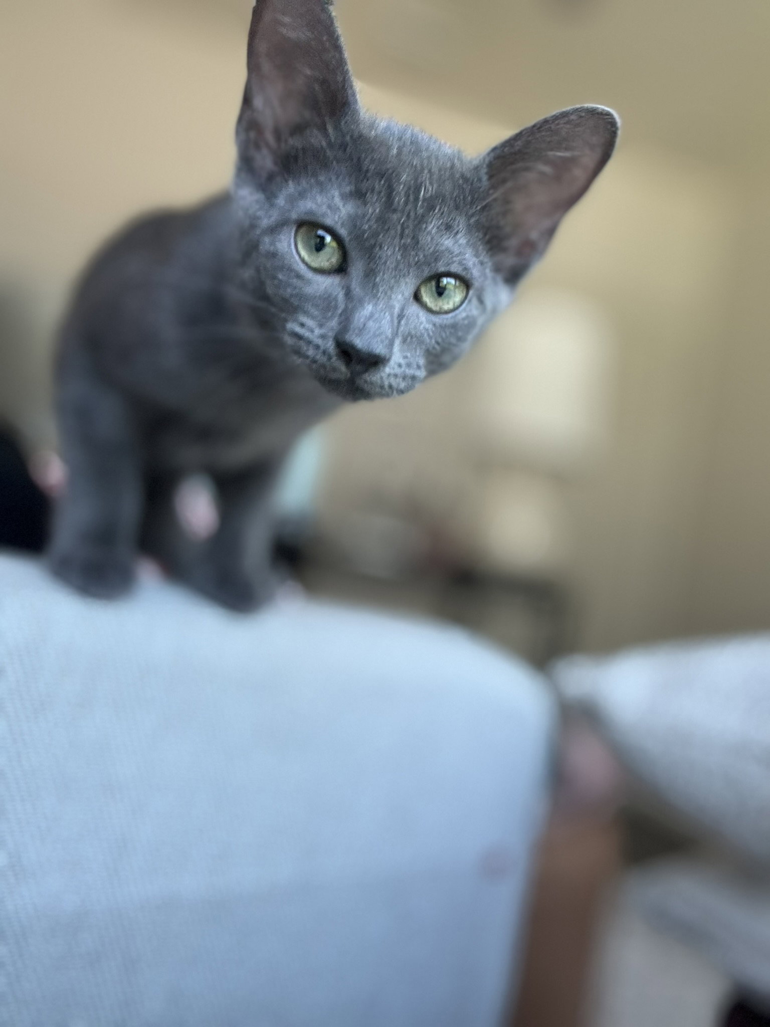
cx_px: 385
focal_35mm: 30
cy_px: 514
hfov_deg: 46.8
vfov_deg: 60.0
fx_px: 890
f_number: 1.9
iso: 80
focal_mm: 2.69
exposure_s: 1/68
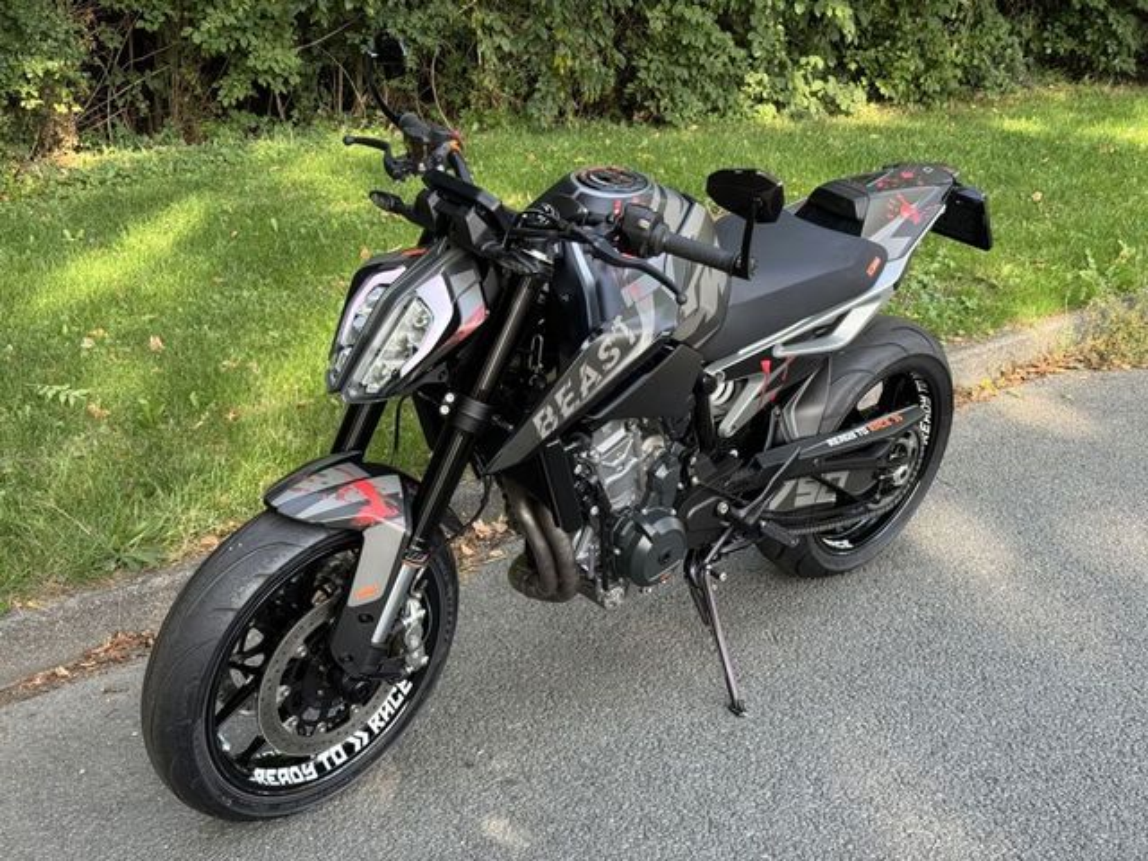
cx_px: 574
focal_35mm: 48
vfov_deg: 30.3
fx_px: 1592
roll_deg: +0.1
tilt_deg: -17.1
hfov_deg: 39.7
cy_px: 430
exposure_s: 1/193
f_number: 1.78
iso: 64
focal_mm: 6.76
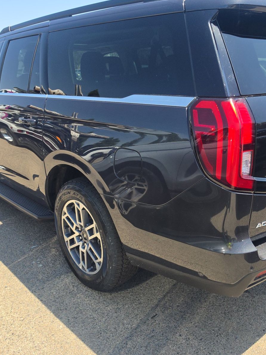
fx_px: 318
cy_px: 176
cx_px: 153
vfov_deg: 58.4
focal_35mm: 31
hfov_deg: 45.3
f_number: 1.4
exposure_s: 1/2678
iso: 63
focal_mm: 6.5
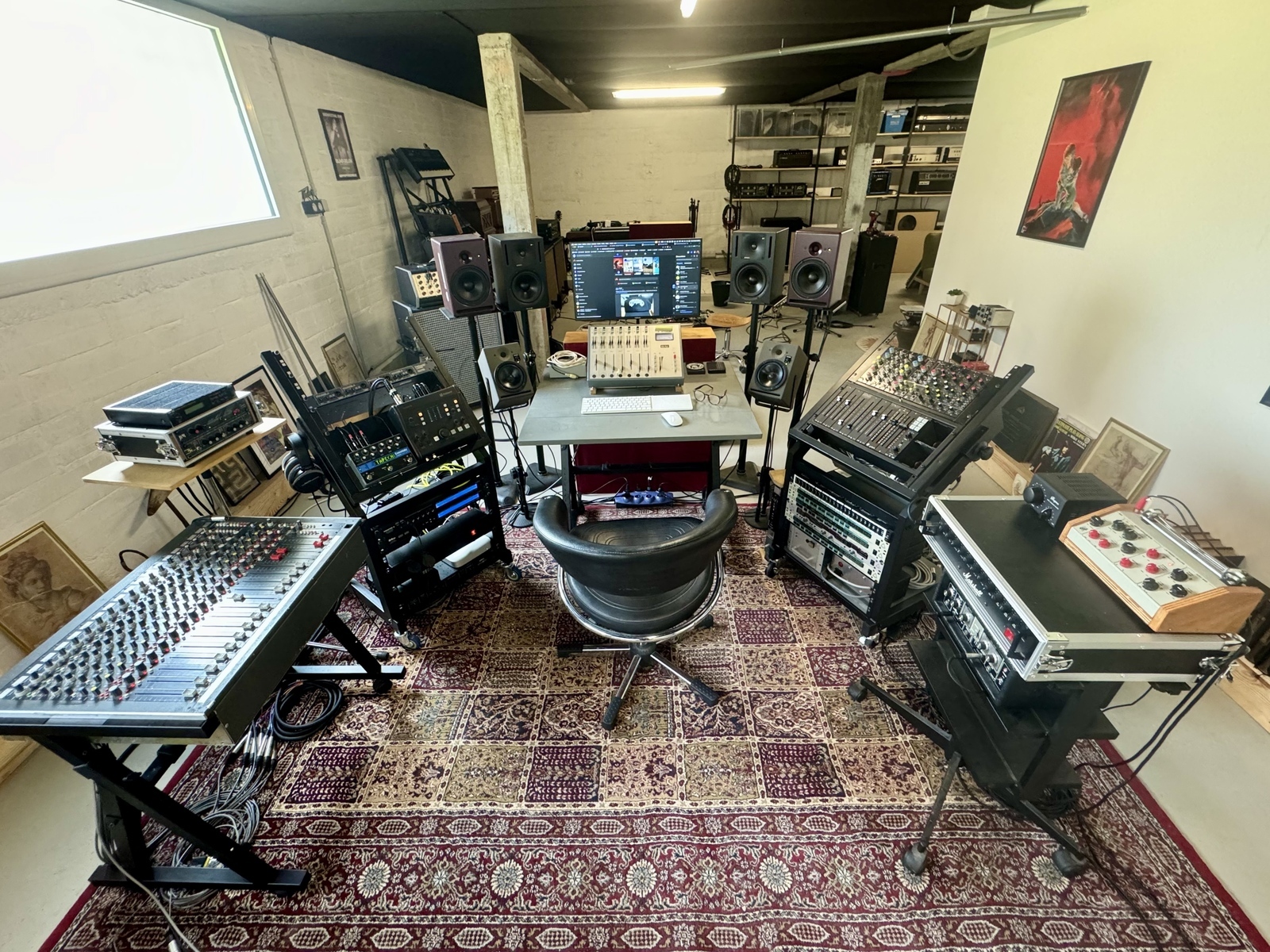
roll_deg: +0.6
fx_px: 514
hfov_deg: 102.1
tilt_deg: -30.3
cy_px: 476
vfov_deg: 85.7
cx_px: 635
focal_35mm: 14
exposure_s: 1/50
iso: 400
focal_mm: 2.22
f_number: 2.2
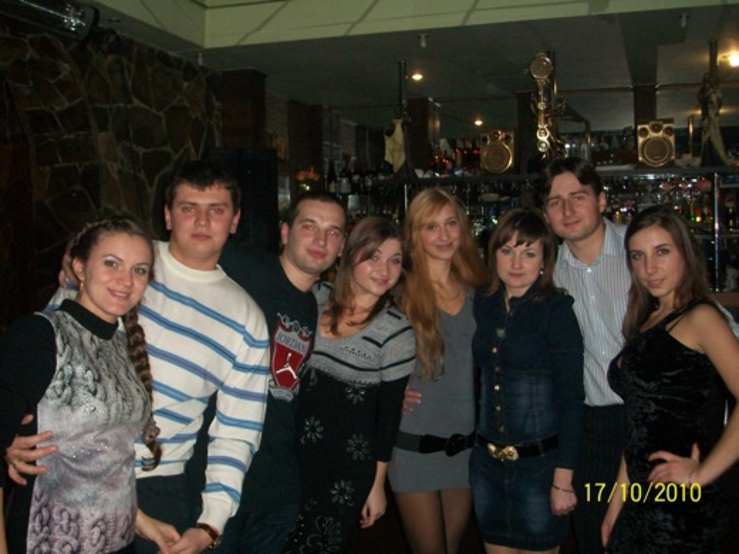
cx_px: 370
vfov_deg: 34.3
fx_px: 897
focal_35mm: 42
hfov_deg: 44.8
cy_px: 277
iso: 160
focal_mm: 7.1
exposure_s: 1/60
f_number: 3.2
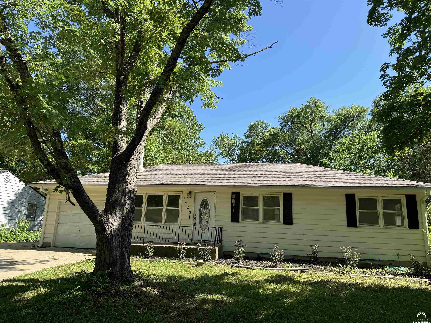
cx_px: 216
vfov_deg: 56.8
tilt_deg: +11.1
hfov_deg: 71.6
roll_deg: -1.9
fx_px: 299
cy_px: 162
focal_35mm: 24
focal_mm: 6.76
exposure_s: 1/1923
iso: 80
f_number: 1.78
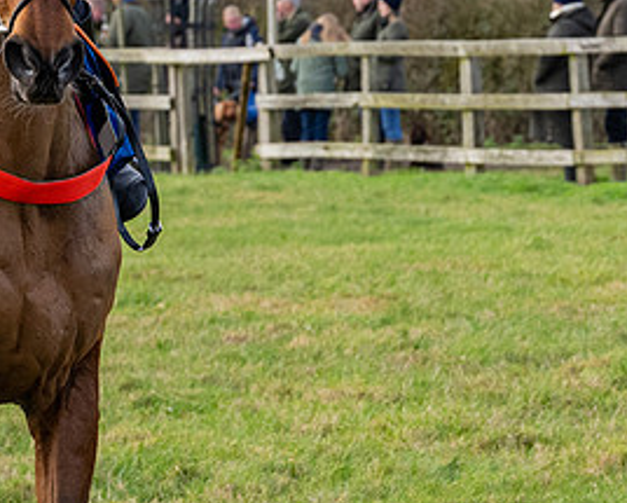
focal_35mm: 368
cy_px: -6
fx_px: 6836
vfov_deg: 4.2
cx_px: 100
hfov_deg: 5.2
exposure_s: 1/800
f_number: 5
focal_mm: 81
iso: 800
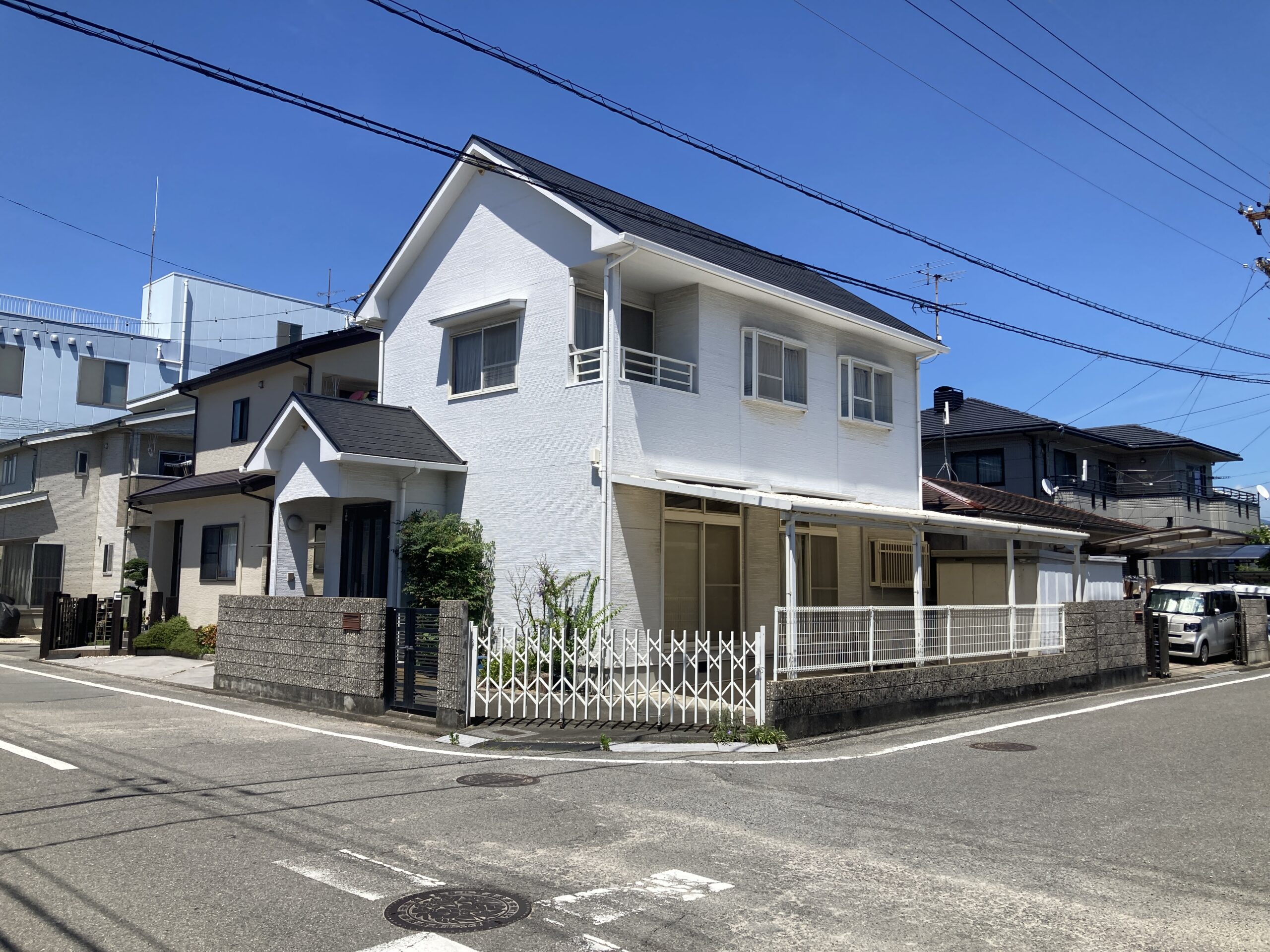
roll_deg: -0.3
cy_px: 476
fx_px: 1027
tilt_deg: +7.2
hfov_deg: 63.4
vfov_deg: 49.7
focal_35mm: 28
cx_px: 635
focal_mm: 3.99
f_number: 1.8
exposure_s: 1/2667
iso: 25
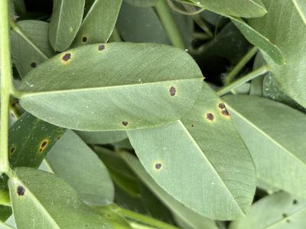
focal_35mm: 52
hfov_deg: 36.8
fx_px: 460
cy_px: 114
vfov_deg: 28.0
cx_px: 153
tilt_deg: -64.4
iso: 32
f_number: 1.6
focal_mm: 5.96
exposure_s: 1/520
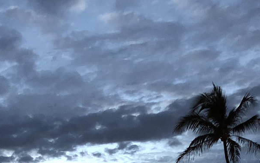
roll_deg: -1.4
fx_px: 560
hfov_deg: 25.2
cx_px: 19
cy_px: 204
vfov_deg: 15.8
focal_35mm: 79
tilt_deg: +9.0
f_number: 1.8
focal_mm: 4
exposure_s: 1/4
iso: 160
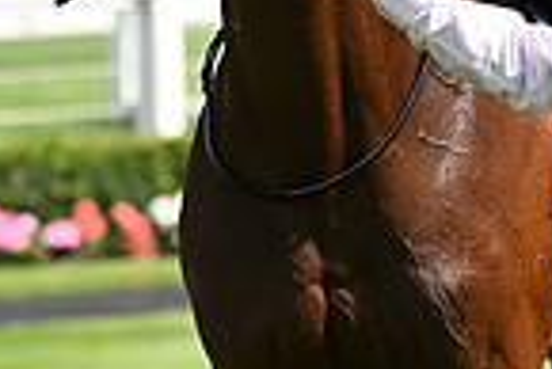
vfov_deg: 2.0
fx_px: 10406
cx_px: 544
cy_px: -344
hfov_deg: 3.0
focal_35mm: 678
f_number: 4.5
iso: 400
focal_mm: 170
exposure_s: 1/2000
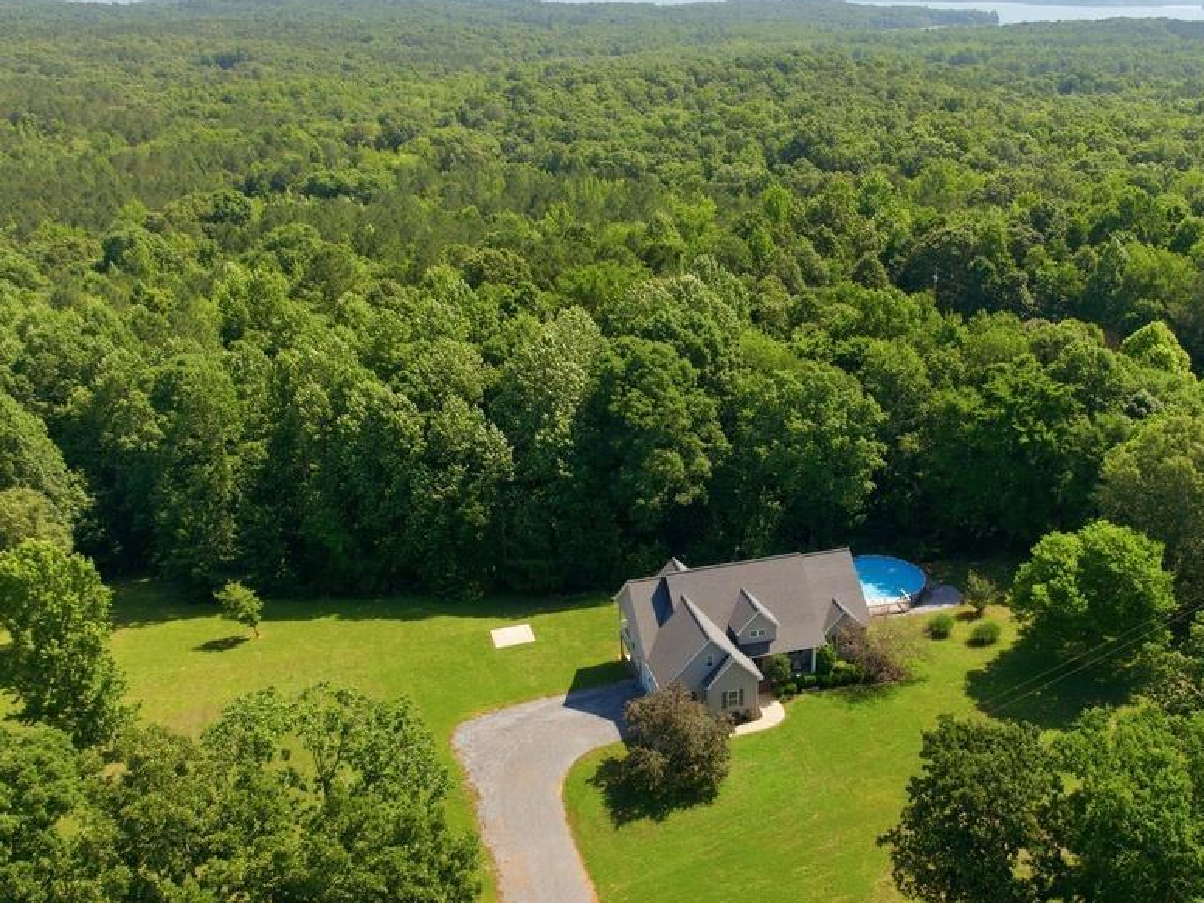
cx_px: 729
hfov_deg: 54.9
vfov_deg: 42.7
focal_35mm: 33
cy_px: 554
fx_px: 1148
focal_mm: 12.3
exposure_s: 1/160
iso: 100
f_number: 9
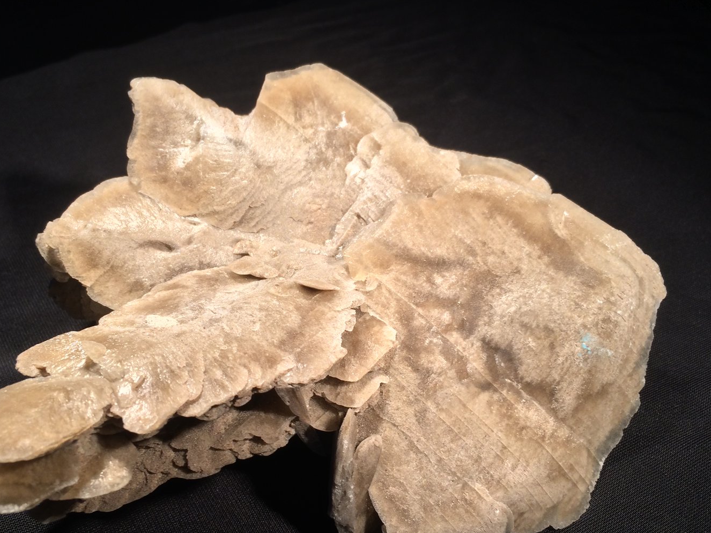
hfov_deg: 52.6
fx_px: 719
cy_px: 320
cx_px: 327
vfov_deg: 40.5
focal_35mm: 35
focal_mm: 4.15
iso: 32
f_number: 2.2
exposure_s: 1/120
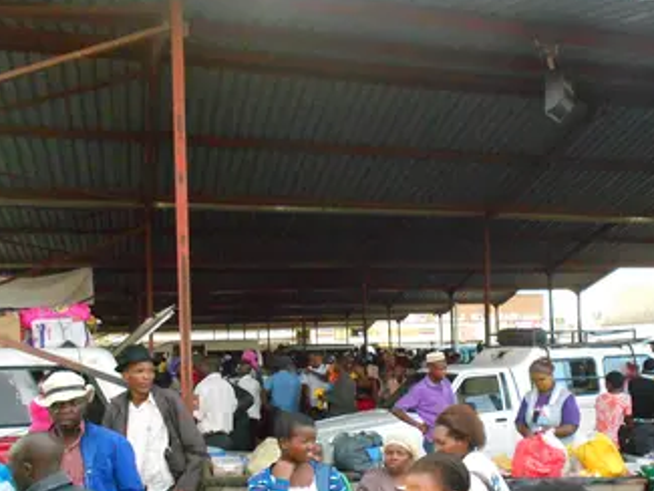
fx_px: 756
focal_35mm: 40
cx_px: 423
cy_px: 331
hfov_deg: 46.2
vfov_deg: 35.6
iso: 800
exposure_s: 1/320
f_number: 3.2
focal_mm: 4.6
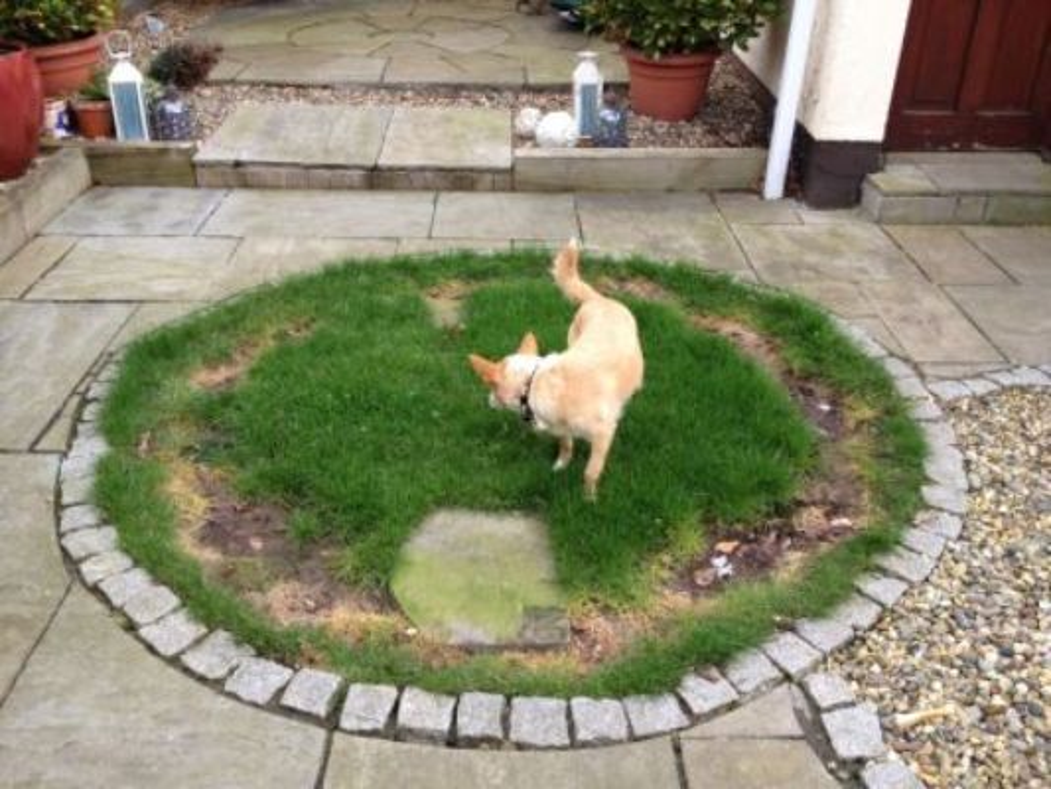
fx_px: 1063
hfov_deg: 52.6
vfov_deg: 40.7
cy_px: 394
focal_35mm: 35
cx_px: 526
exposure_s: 1/190
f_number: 2.4
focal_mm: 4.28
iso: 64
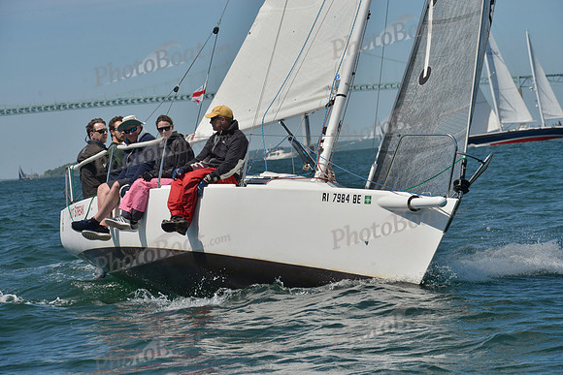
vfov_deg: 9.2
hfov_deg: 13.7
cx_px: 282
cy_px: 188
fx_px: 2346
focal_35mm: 150
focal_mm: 150
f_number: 11
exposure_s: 1/1250
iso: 280
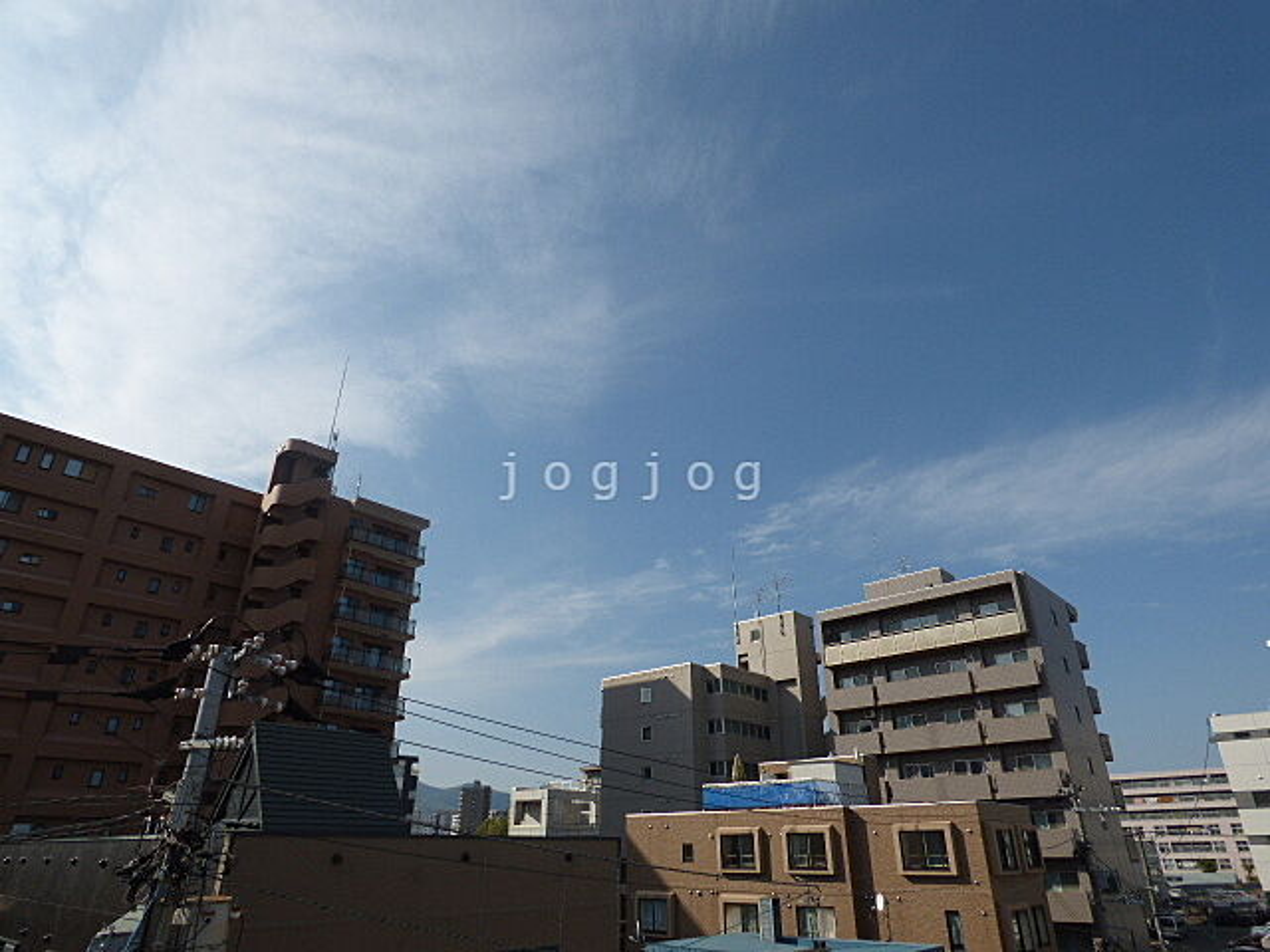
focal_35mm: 20
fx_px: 734
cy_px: 476
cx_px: 635
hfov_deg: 81.7
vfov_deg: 66.0
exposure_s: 1/1300
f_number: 4
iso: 100
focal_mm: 3.58
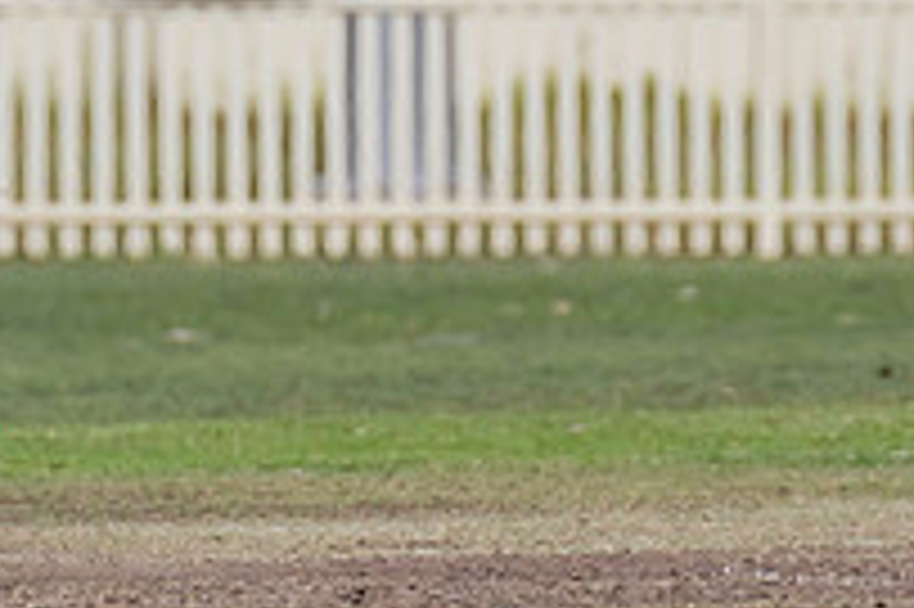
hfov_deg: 1.3
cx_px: -153
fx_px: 39853
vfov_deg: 0.9
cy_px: 106
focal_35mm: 1571
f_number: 9
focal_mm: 550
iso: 800
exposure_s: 1/2500
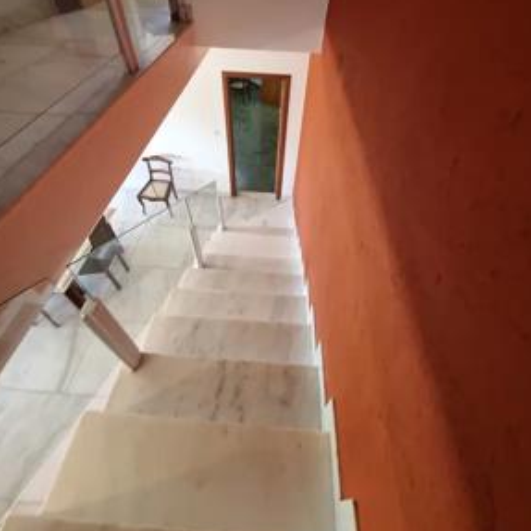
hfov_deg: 87.4
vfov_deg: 84.7
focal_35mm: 16
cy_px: 181
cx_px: 268
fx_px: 278
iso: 250
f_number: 2.2
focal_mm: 1.74
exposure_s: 1/60
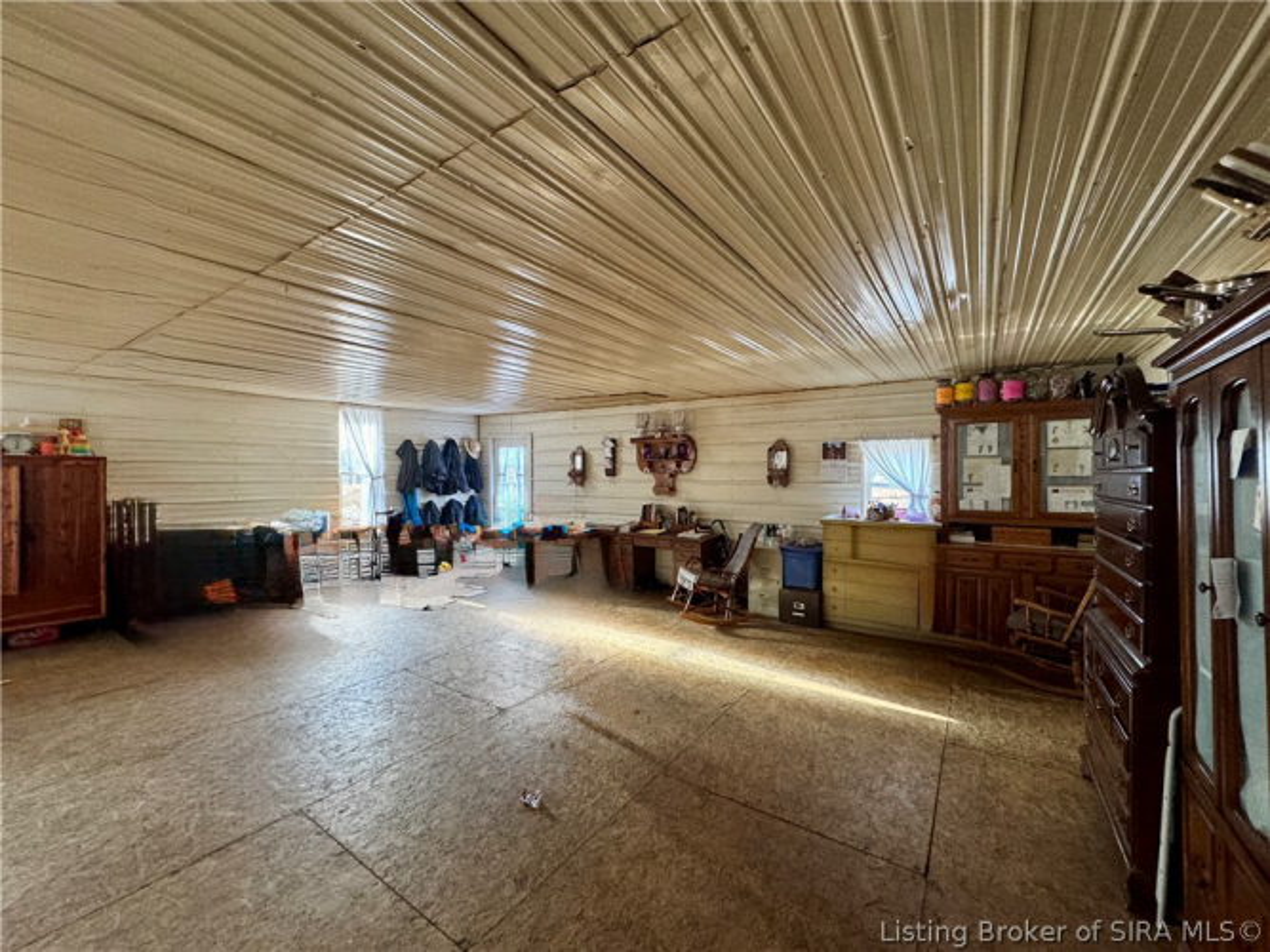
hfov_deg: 102.1
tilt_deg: -1.2
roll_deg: +0.0
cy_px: 476
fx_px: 514
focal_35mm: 14
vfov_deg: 85.7
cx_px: 635
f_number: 2.2
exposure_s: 1/60
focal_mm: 2.22
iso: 500
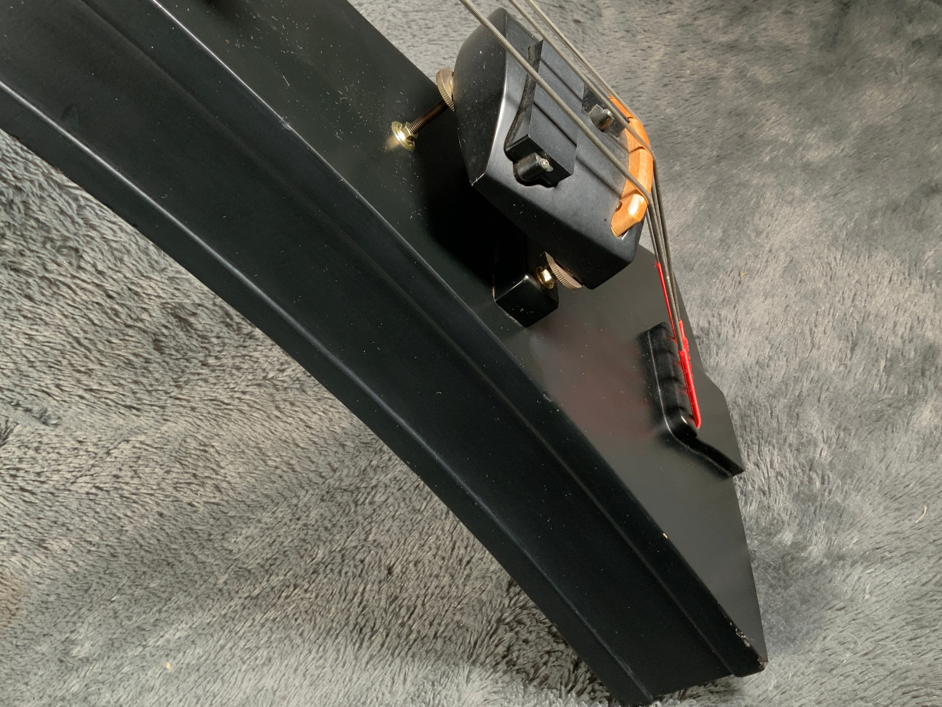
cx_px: 466
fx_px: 898
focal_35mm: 33
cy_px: 332
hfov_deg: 55.4
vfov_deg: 42.9
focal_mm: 3
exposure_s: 1/52
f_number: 1.8
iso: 80
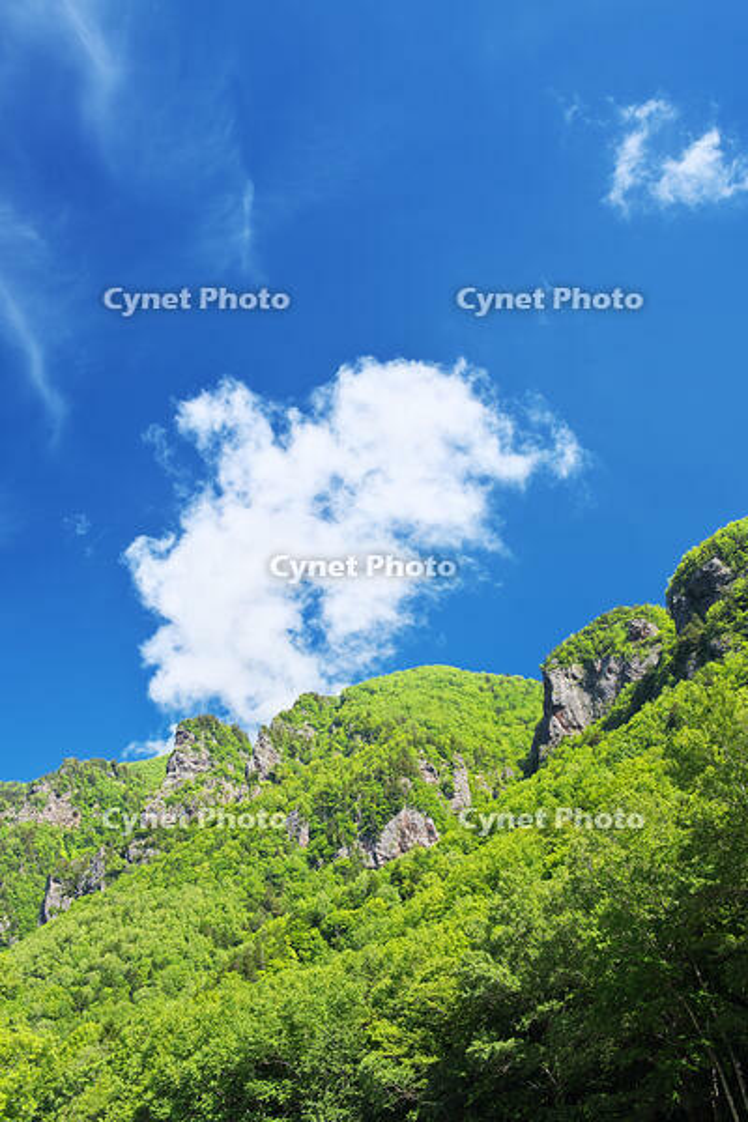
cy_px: 561
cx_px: 374
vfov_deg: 54.4
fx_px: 1091
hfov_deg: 37.9
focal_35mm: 35
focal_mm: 35
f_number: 10
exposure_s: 1/40
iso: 100
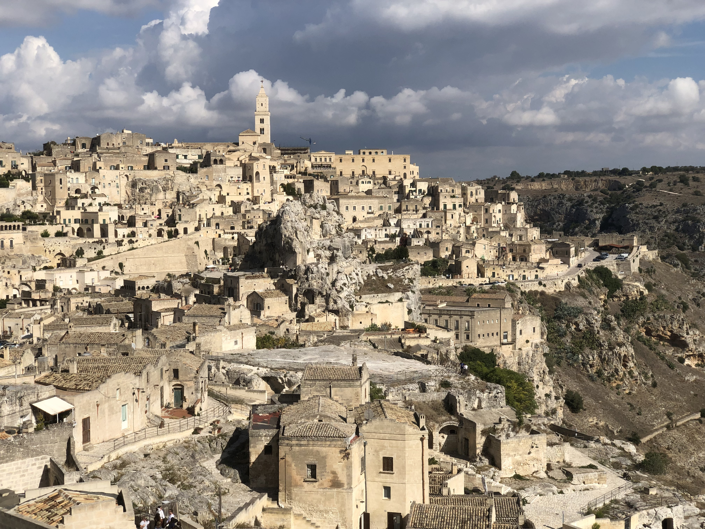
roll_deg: +1.2
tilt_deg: -3.7
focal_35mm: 52
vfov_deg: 28.0
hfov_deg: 36.8
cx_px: 352
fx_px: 1059
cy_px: 264
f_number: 2.4
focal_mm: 6
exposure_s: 1/2315
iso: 16
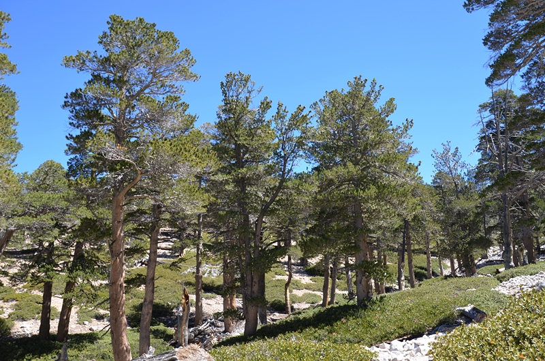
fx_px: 476
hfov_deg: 59.6
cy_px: 180
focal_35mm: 32
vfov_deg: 41.5
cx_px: 272
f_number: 6.3
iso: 100
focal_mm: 21
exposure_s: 1/160
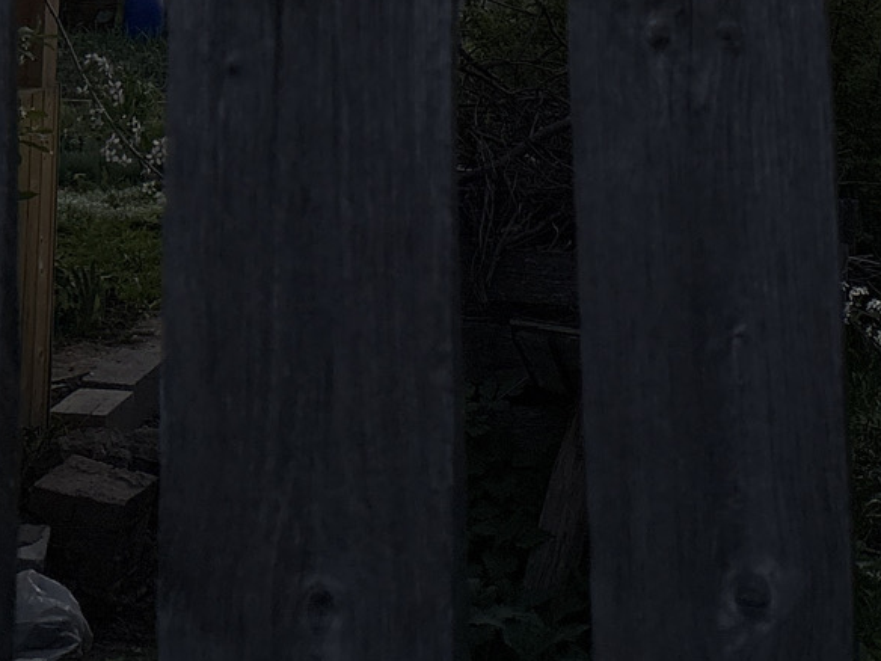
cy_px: -459
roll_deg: -1.9
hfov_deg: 21.8
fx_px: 2265
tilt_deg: +4.3
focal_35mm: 89
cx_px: 680
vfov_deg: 14.9
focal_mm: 5.96
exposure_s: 1/618
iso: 50
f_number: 1.6
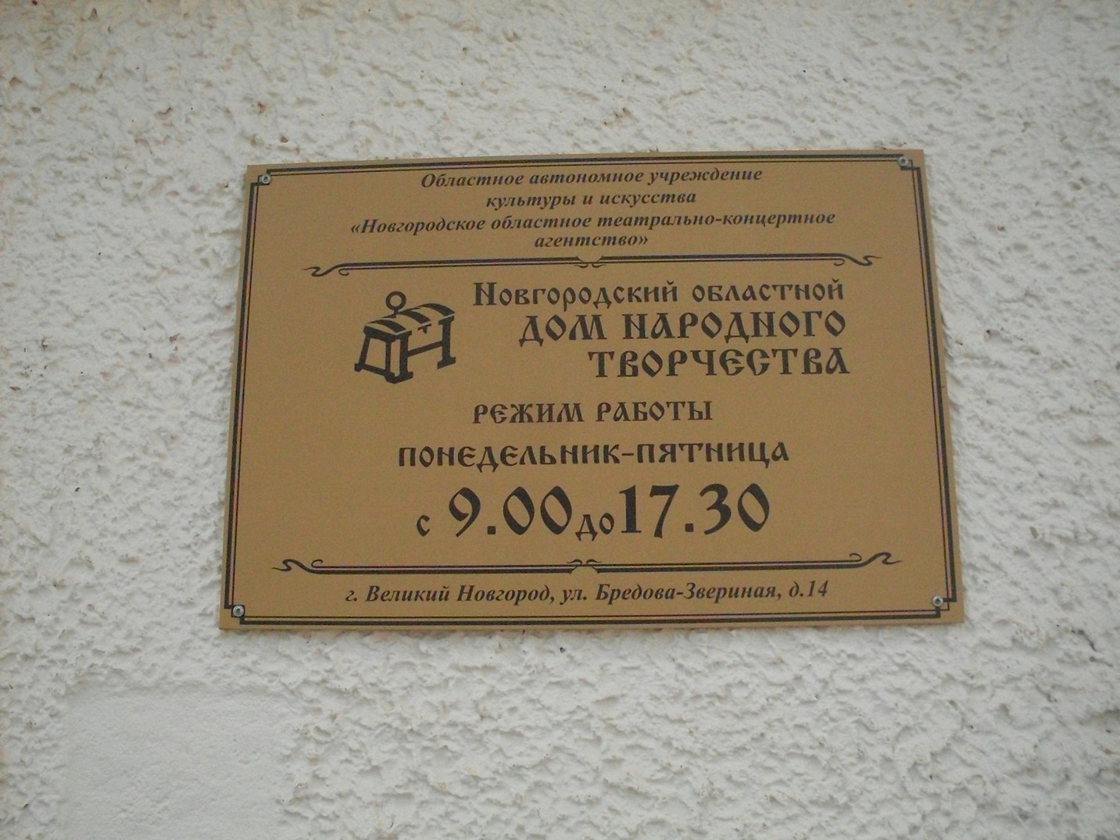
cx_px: 560
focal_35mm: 38
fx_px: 1230
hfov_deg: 49.0
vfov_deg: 37.7
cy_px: 420
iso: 400
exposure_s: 1/500
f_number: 8.4
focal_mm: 6.3
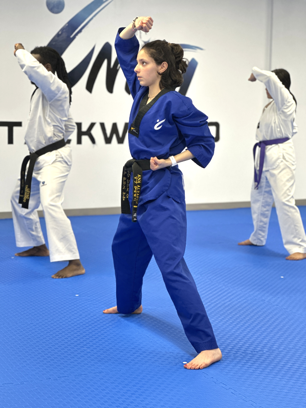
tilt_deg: -5.4
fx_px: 908
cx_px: 153
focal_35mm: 77
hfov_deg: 19.1
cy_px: 204
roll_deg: -0.7
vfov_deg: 25.3
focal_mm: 9
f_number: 2.8
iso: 200
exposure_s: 1/40
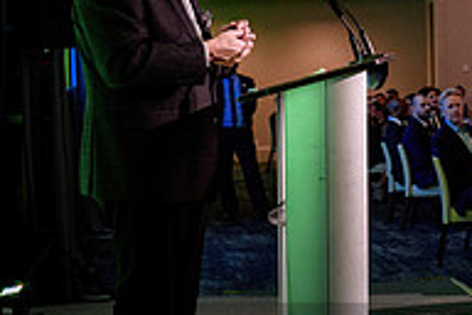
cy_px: 48
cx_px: 651
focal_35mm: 104
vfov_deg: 13.1
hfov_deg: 18.0
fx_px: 1363
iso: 1000
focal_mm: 34.5
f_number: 4
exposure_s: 1/60
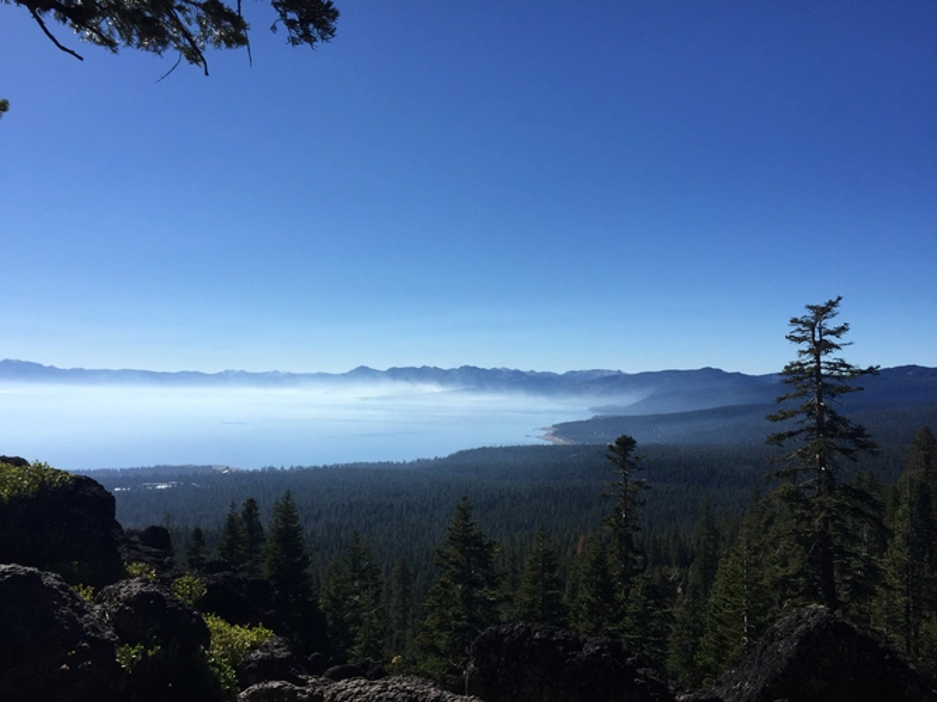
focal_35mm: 29
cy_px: 351
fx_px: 785
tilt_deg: +0.2
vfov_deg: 48.2
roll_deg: -0.3
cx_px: 468
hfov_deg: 61.7
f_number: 2.2
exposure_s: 1/3968
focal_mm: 4.15
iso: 32
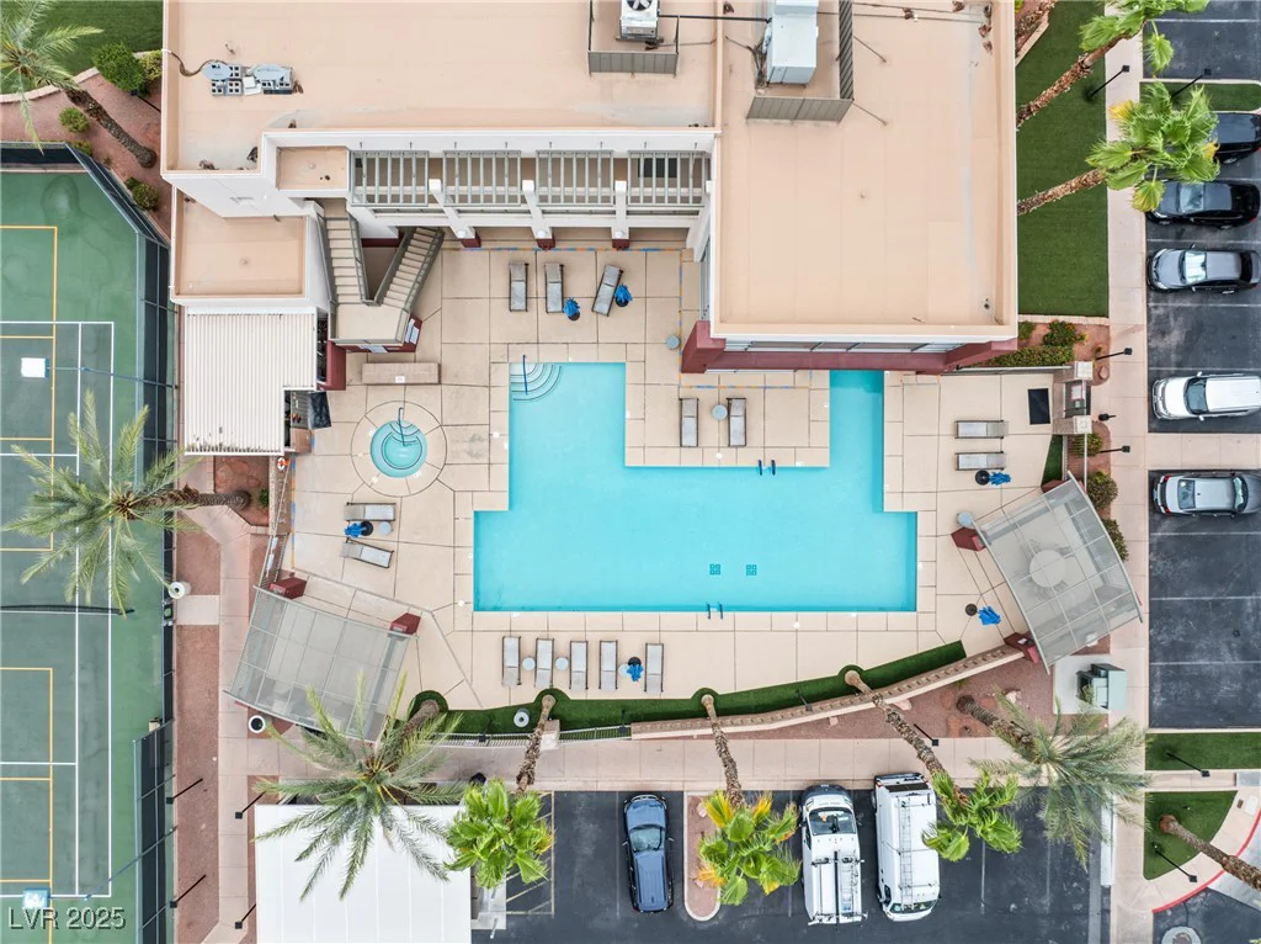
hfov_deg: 71.6
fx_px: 873
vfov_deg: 56.7
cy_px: 472
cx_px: 630
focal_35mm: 24
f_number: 2.8
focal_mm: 12.29
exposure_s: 1/80
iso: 100
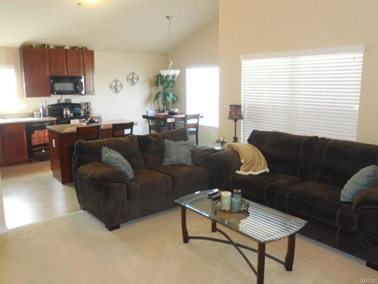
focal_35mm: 28
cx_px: 176
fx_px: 306
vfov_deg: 49.7
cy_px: 132
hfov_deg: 63.4
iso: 500
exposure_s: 1/25
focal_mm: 4.6
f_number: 3.5
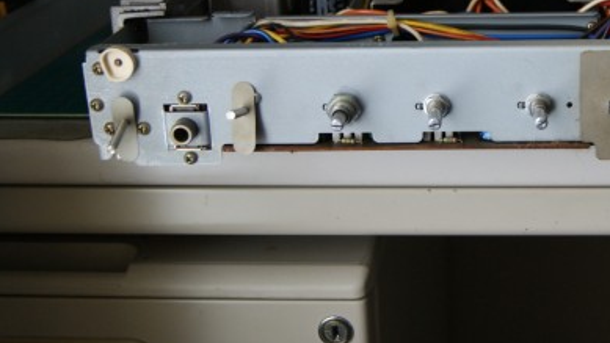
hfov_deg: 33.0
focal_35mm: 62
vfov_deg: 19.3
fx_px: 1003
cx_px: 475
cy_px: 89
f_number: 4
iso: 400
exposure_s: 1/40
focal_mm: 24
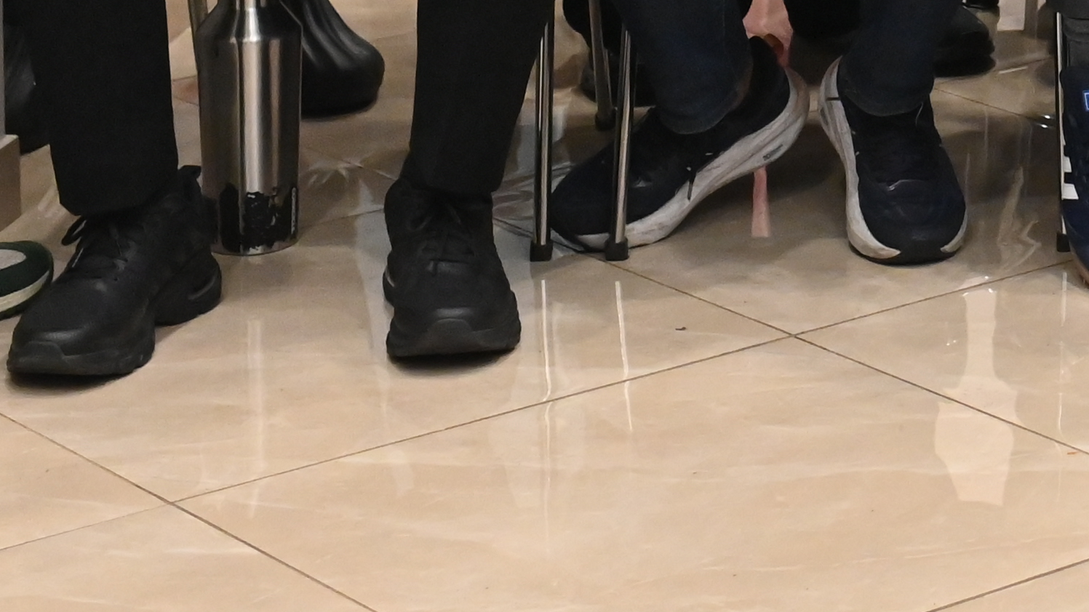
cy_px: -703
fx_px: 4274
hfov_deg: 13.8
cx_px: 1557
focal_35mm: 148
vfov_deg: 7.8
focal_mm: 35
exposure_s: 1/125
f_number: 4
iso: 3200
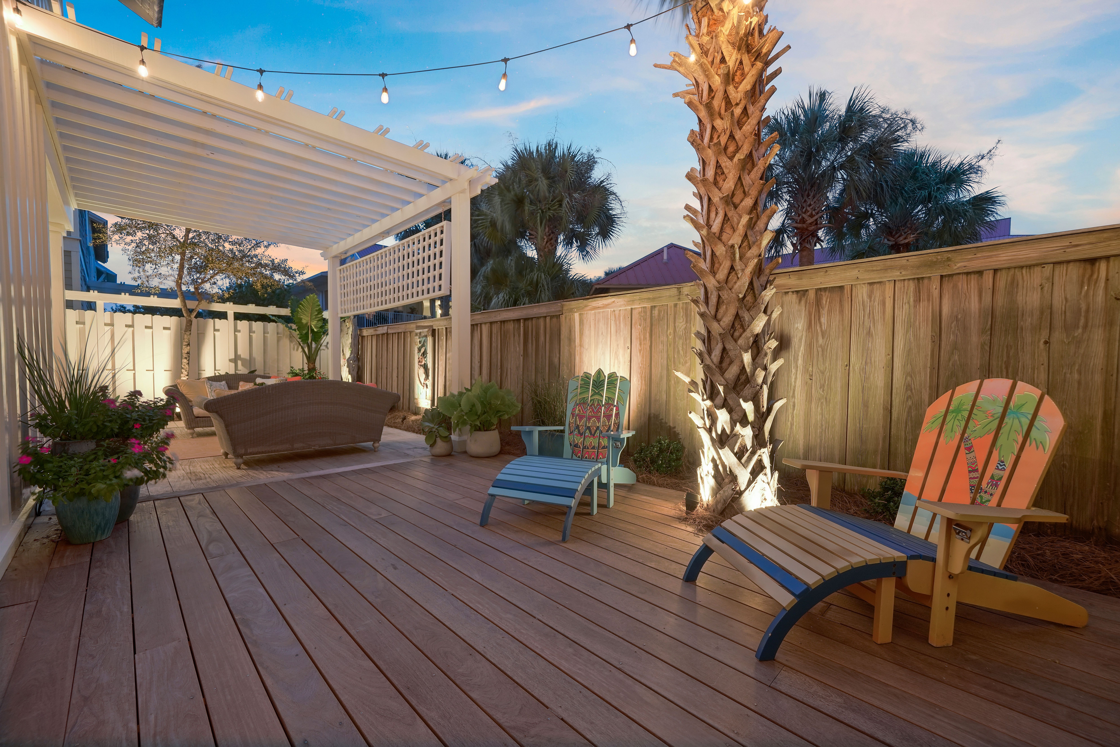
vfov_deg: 81.2
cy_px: 374
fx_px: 436
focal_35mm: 14
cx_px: 560
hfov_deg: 104.2
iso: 400
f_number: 7.1
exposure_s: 13
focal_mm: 14
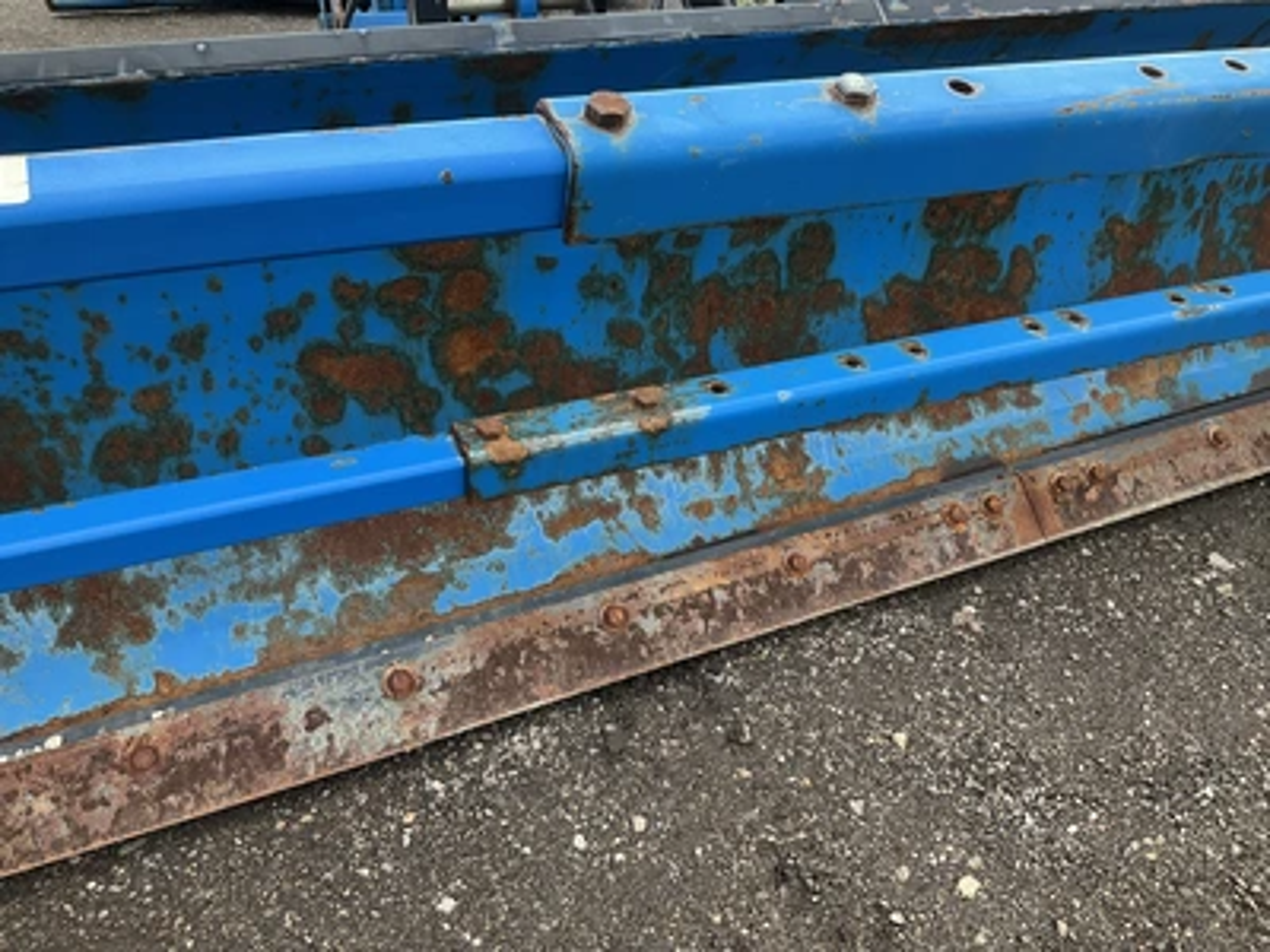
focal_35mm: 29
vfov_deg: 48.2
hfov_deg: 61.7
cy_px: 476
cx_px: 635
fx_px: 1064
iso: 32
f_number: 1.8
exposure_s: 1/122
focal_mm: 3
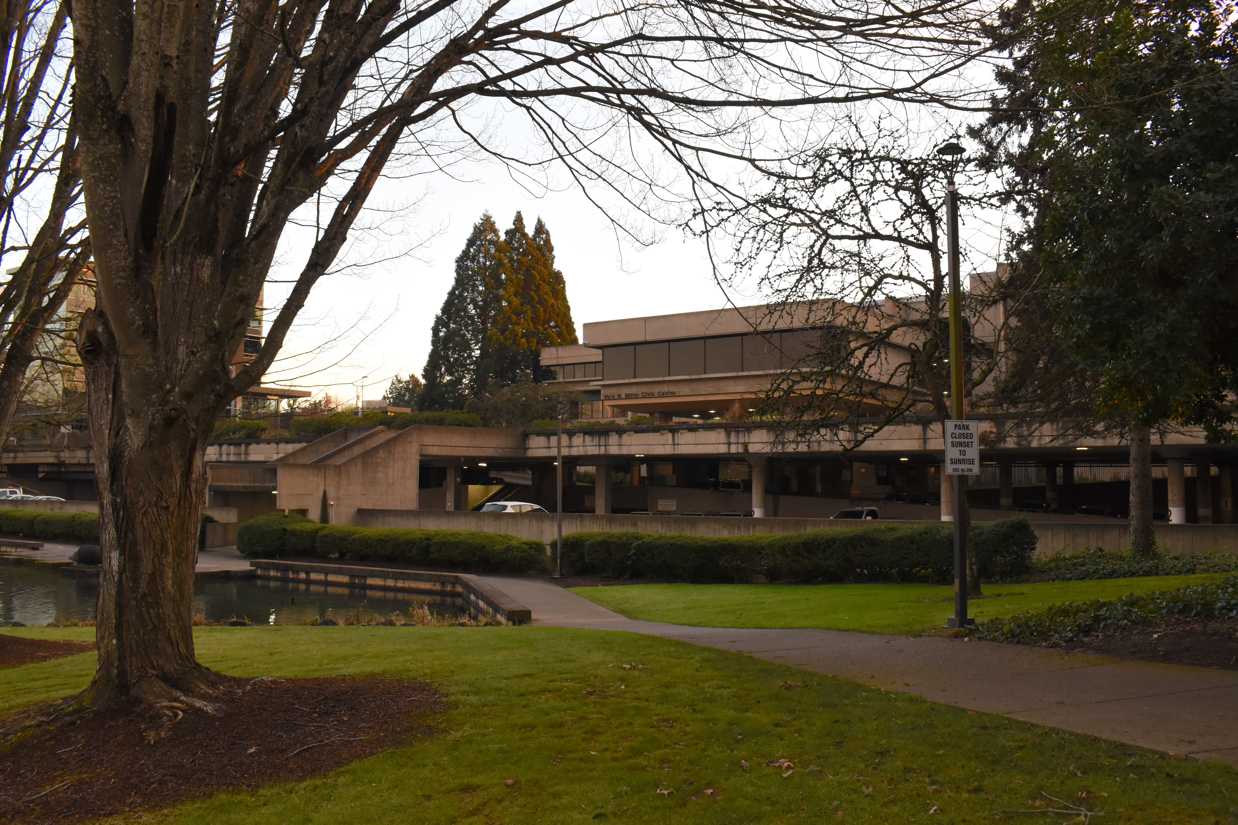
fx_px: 1083
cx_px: 619
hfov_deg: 59.5
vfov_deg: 41.7
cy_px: 412
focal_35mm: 32
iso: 800
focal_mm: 21
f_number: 7.1
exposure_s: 1/200
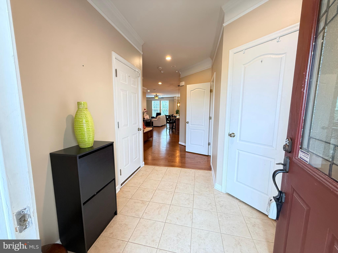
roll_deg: -0.3
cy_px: 126
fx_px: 137
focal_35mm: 14
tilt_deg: -6.4
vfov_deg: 85.7
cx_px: 169
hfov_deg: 102.1
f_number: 2.2
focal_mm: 2.22
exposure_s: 1/60
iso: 320
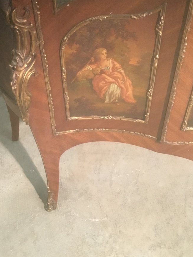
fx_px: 320
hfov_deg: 33.5
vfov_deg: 43.8
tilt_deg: -46.1
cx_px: 81
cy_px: 120
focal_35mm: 43
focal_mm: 3.3
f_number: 2.4
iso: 200
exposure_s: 1/17
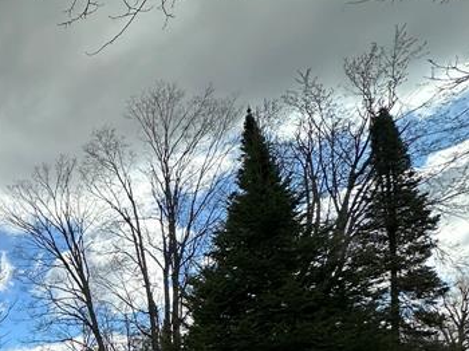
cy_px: 398
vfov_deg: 30.8
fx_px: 555
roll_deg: +0.9
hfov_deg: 31.4
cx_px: -181
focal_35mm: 41
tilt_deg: +6.8
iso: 50
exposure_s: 1/1949
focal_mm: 2.22
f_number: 2.2
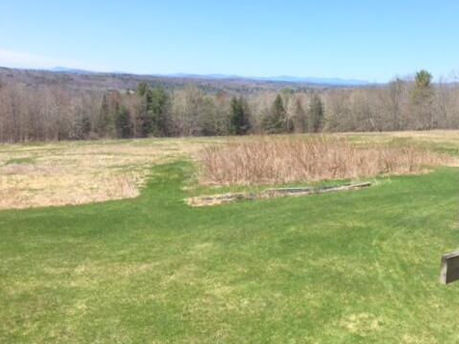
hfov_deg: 47.1
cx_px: 307
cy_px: 151
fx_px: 517
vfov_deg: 36.8
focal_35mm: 39
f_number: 2.2
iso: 25
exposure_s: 1/1261
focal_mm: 4.15
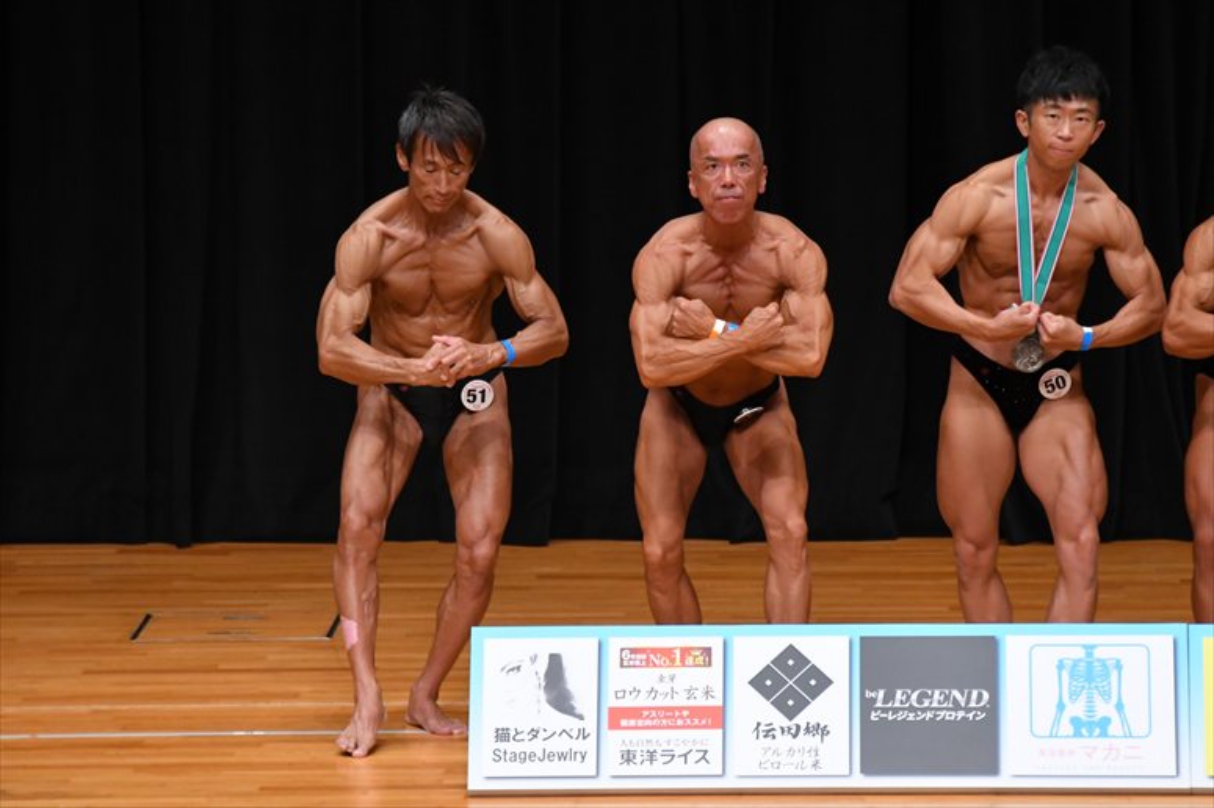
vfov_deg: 4.6
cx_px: 607
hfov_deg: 6.9
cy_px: 404
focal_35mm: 300
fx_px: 10112
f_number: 5.6
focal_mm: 200
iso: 2500
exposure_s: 1/400
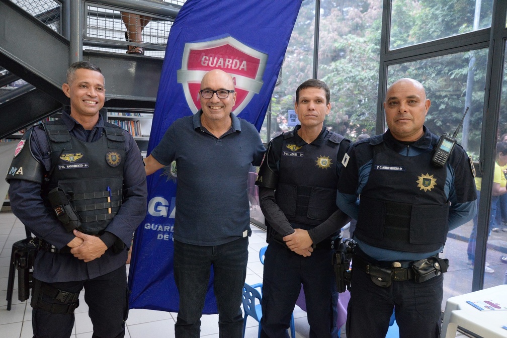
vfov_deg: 42.3
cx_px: 254
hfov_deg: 60.3
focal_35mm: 31
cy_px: 169
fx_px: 437
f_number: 6.3
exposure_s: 1/125
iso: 6400
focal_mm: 31
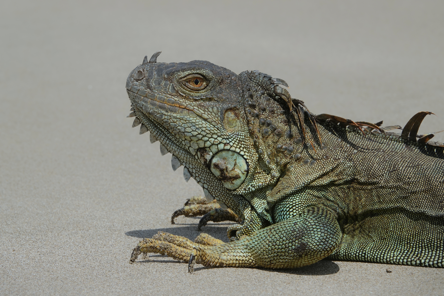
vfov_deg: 3.0
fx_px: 5648
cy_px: 148
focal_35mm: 458
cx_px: 222
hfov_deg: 4.5
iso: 500
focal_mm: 167.98
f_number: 8
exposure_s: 1/1000
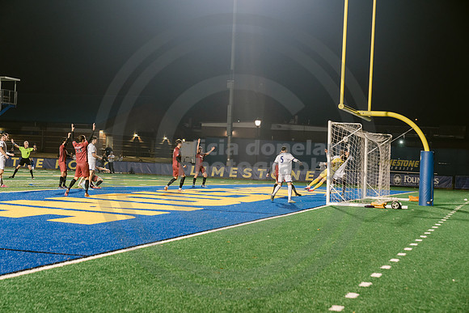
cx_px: 234
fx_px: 912
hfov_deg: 28.8
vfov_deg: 19.5
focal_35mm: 70
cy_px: 157
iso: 2500
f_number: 4.5
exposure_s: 1/200
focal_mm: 70
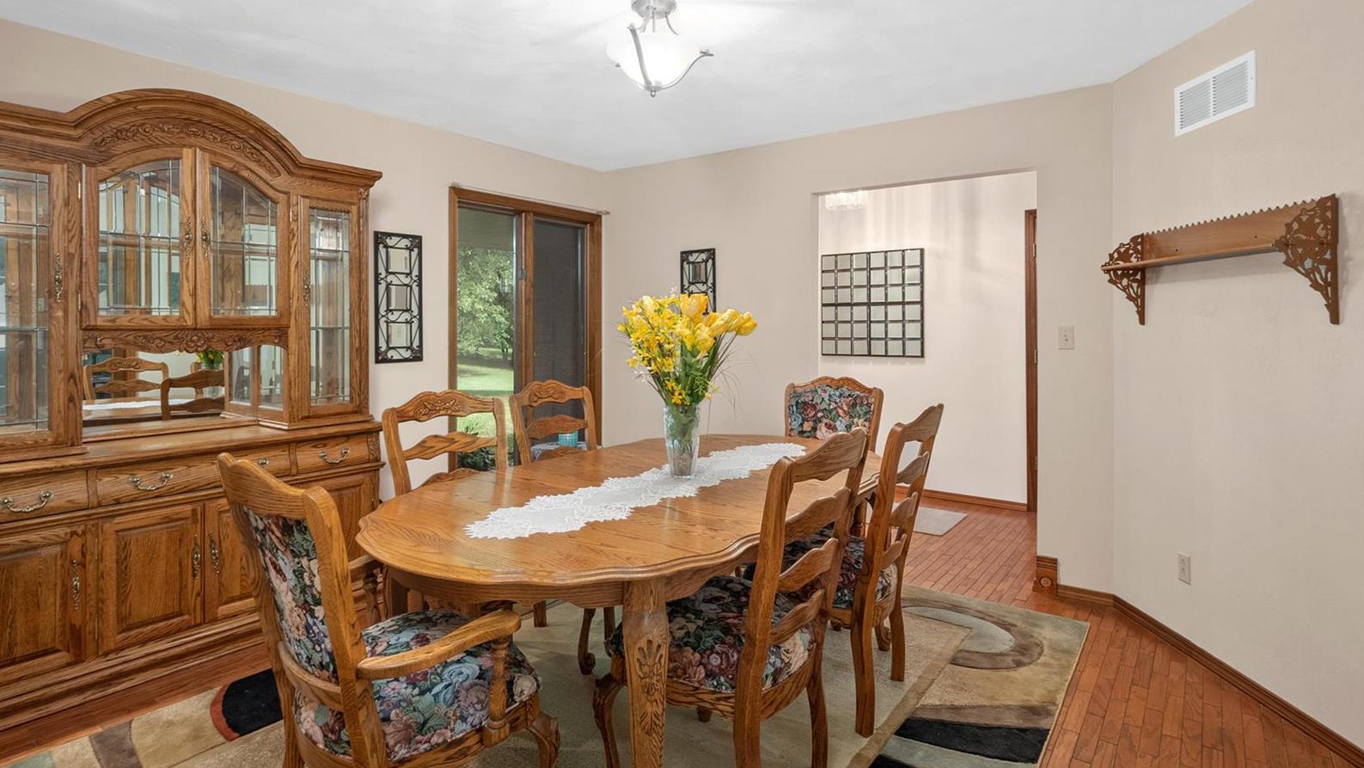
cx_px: 681
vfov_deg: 58.2
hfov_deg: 89.6
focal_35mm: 19
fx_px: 687
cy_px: 335
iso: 400
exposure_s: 1/3
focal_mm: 9
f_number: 5.6
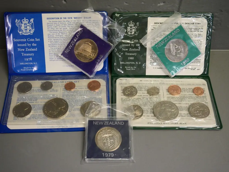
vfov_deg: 32.9
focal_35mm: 44
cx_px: 114
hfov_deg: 42.9
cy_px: 86
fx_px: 291
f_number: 5
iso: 3200
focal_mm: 22
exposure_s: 1/250
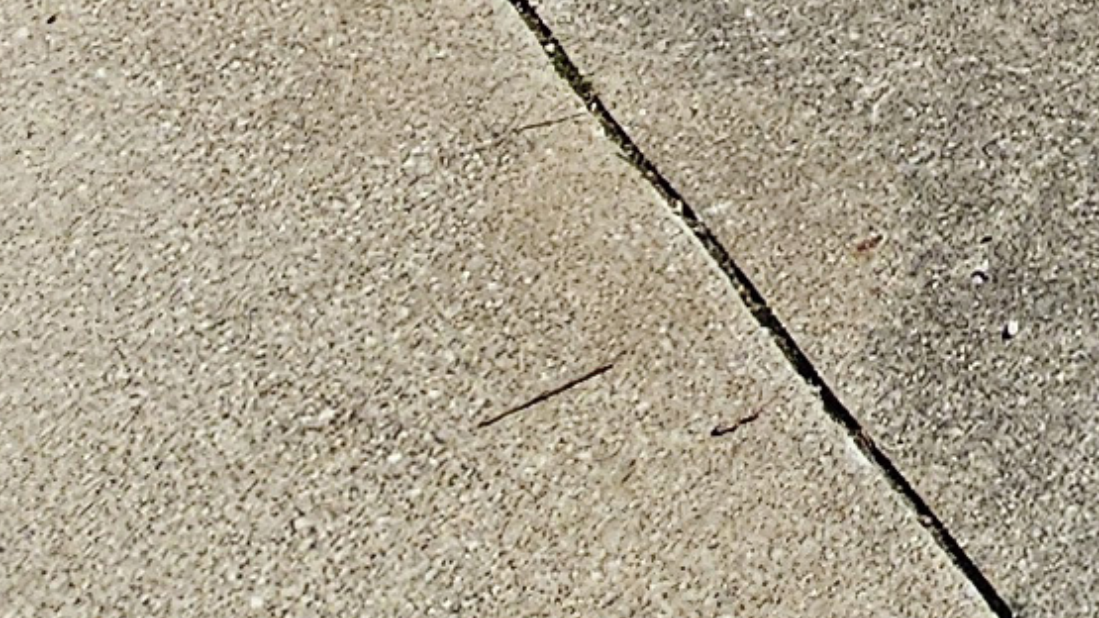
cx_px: 1824
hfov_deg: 17.8
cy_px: -1579
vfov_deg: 8.5
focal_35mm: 102
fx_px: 2972
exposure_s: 1/4131
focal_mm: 2.2
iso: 50
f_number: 2.2
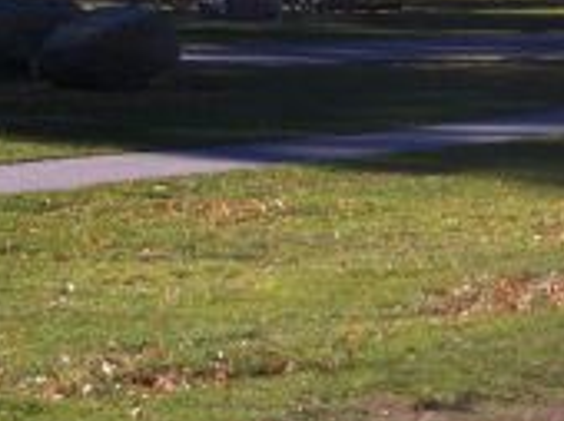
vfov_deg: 10.5
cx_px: -355
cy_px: -335
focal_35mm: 132
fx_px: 2148
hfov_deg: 13.8
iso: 80
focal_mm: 3.85
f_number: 2.8
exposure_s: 1/794
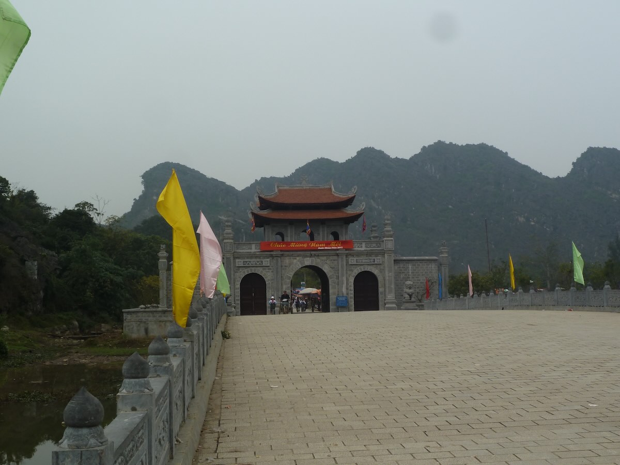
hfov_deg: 42.9
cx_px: 310
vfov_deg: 32.9
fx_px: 788
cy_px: 232
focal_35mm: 44
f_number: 5.6
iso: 80
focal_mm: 7.3
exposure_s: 1/400
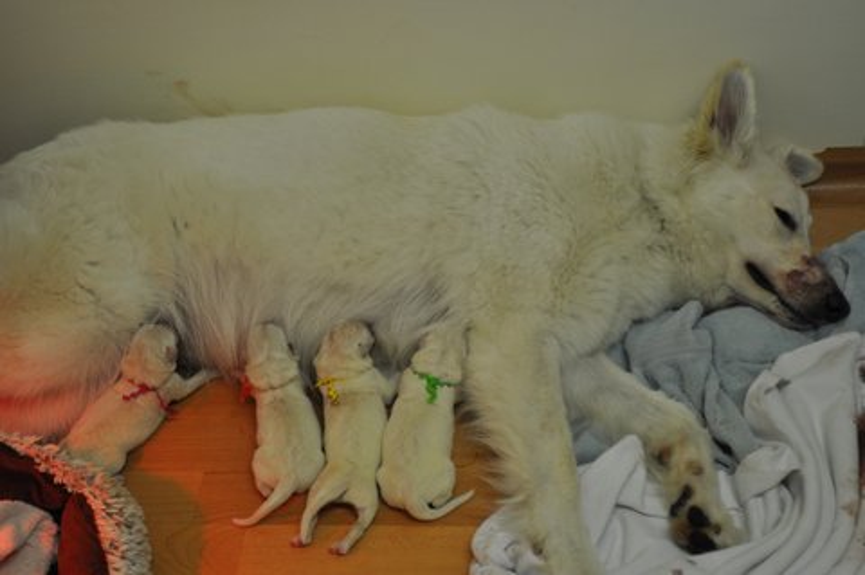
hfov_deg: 35.1
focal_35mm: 57
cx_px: 432
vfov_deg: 23.7
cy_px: 288
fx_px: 1368
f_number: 4.2
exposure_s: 1/60
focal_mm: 38
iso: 500
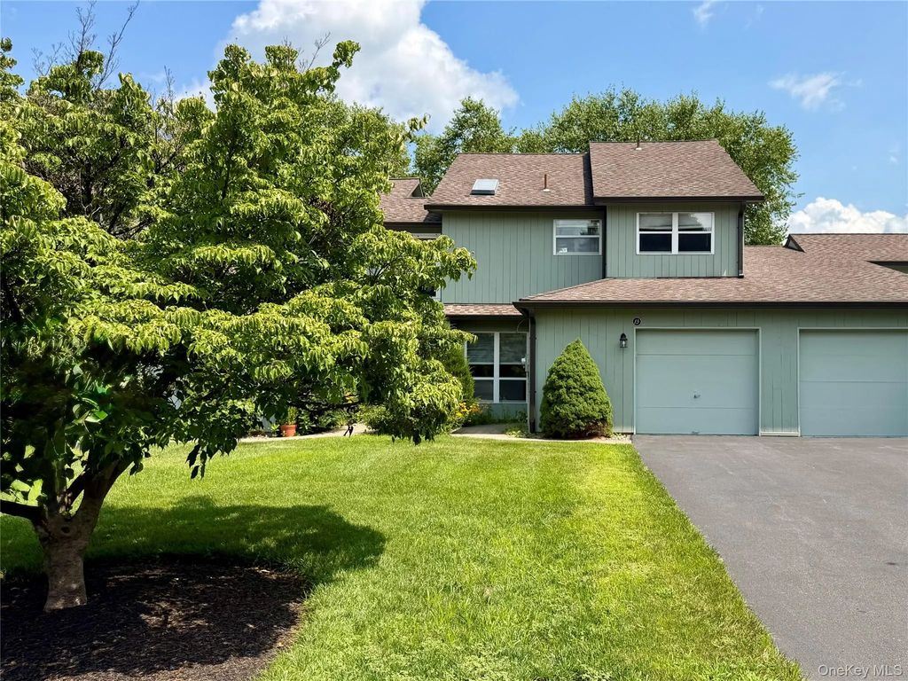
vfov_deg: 56.8
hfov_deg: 71.6
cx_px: 454
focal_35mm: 24
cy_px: 340
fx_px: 630
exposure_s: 1/4405
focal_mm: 6.76
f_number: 1.78
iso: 80
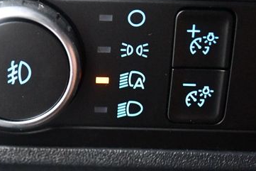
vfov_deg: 16.1
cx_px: 38
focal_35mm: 85
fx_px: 605
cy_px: 84
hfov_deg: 23.4
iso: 12800
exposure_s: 1/60
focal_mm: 32
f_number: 4.8
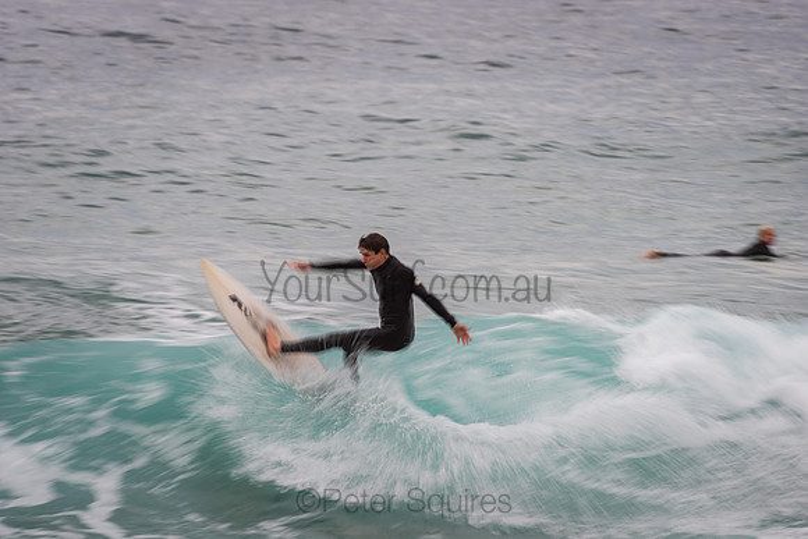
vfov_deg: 2.8
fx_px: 11224
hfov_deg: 4.1
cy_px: 270
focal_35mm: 500
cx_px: 404
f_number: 11
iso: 64
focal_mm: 500
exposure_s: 1/20
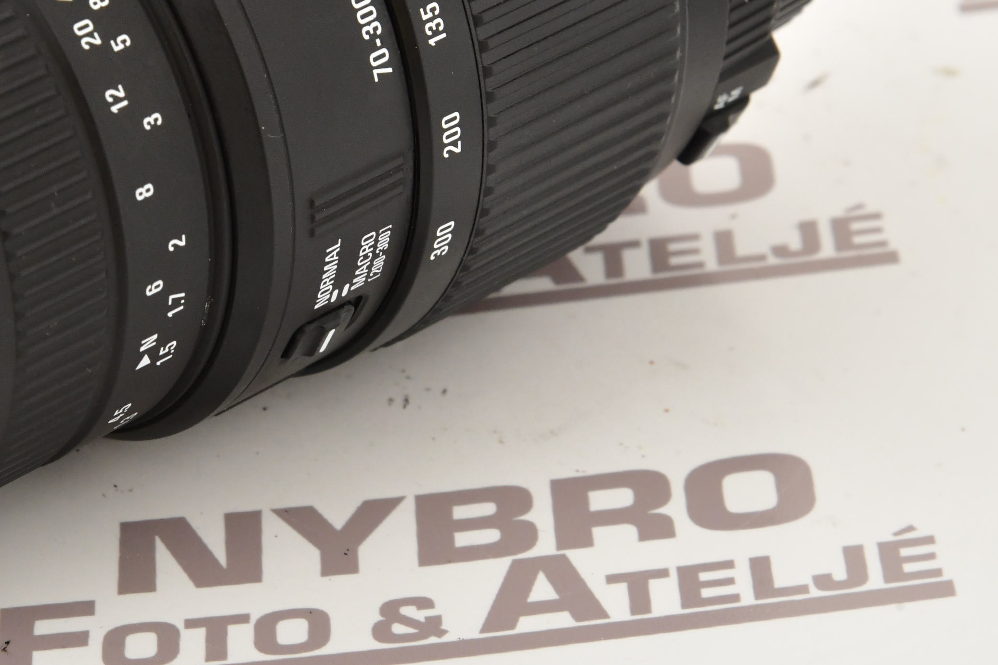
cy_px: 87
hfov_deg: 8.6
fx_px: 6625
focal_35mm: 239
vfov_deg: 5.7
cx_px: 191
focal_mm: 120
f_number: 14
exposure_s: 1/160
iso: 1600
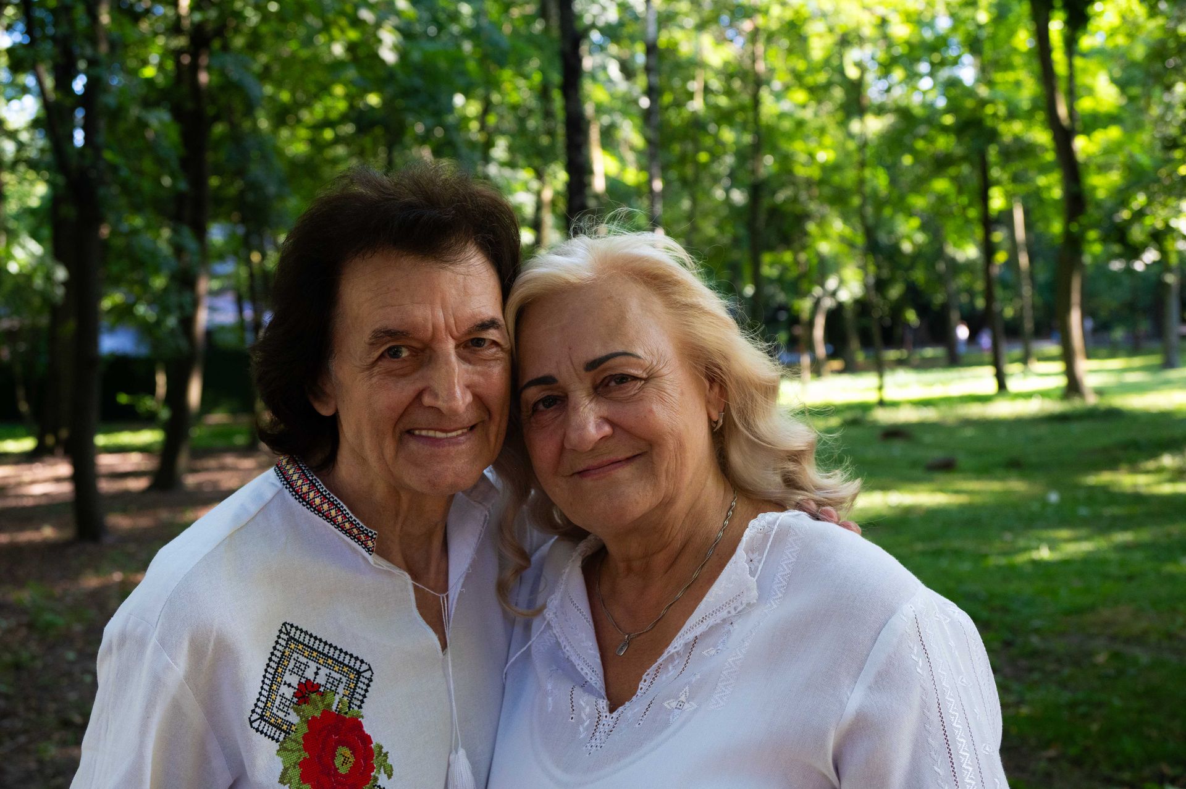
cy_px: 394
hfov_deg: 44.5
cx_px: 593
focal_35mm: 44
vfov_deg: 30.5
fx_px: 1448
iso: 2000
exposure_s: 1/320
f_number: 5.3
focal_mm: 44
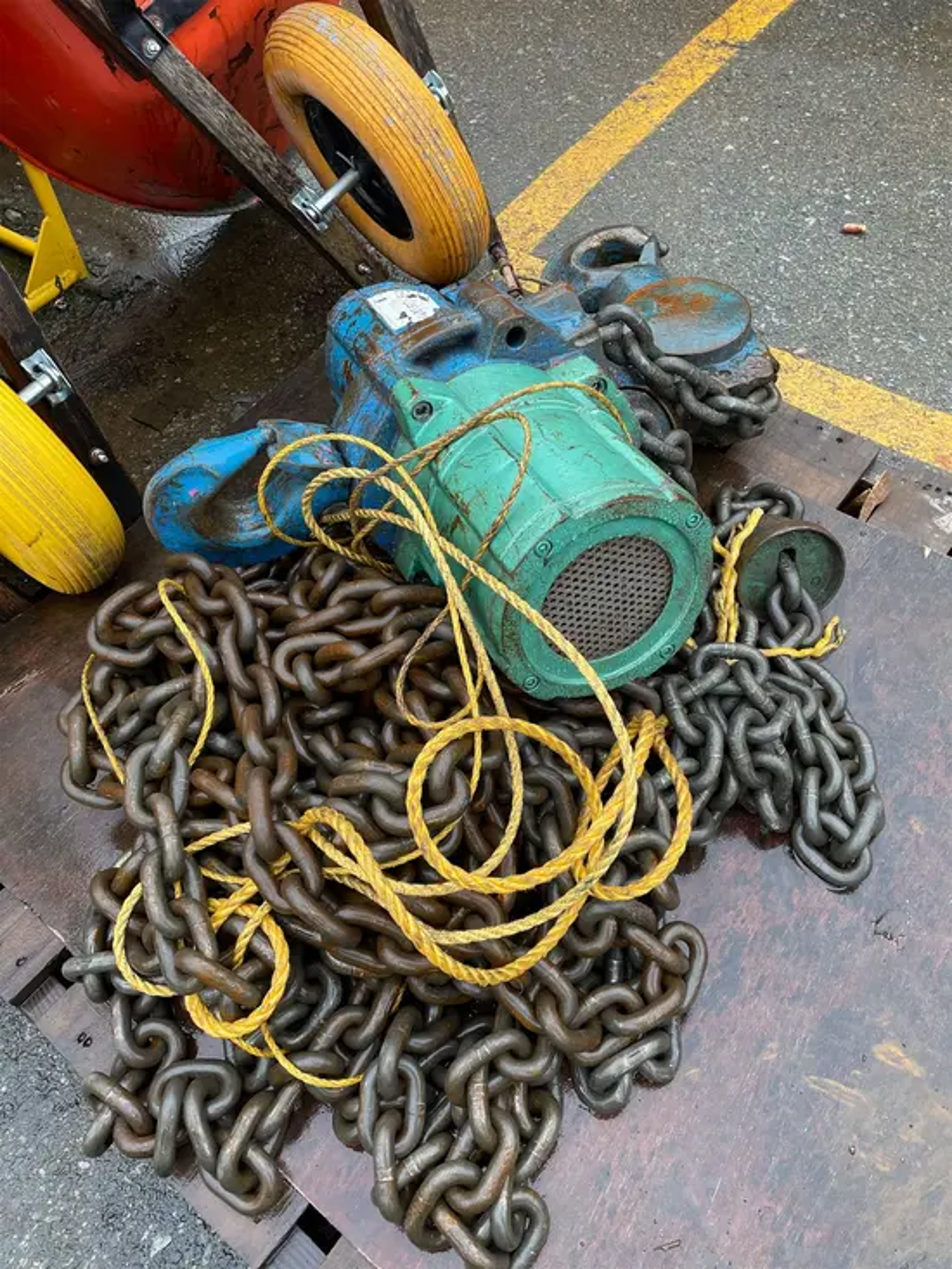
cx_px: 476
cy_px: 634
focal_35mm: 26
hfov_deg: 53.1
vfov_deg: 67.3
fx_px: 953
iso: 100
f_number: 1.6
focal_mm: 4.2
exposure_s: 1/121
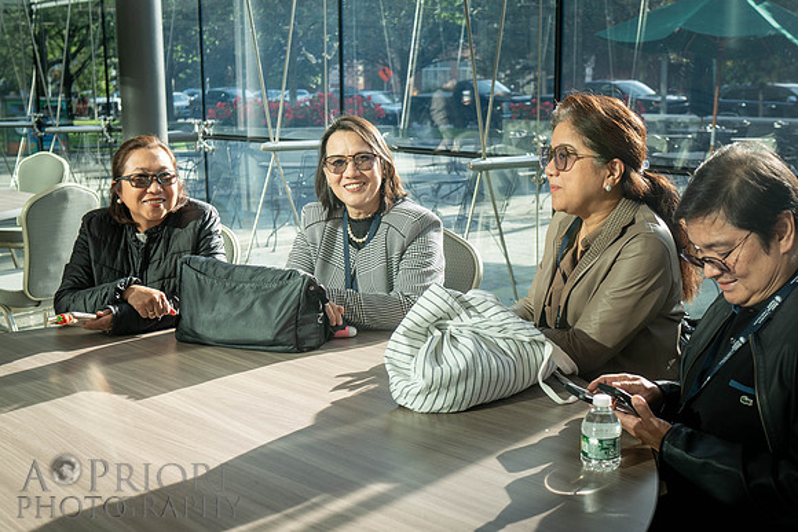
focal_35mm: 44
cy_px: 285
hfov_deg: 44.2
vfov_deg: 30.3
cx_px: 430
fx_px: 982
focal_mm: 35
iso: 320
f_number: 4
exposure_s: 1/250
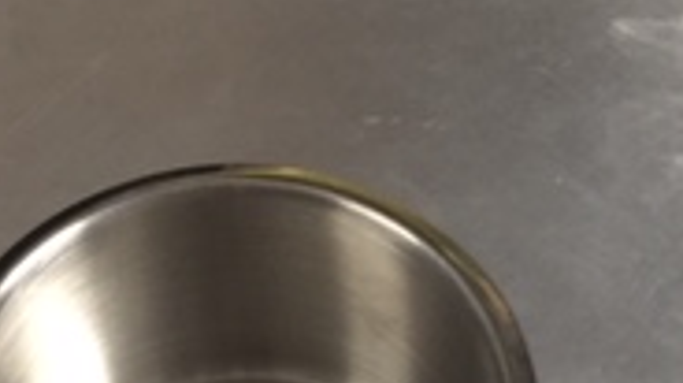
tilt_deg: -64.9
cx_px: 245
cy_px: 521
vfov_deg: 10.7
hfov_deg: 19.4
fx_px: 1990
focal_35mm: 110
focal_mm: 4.15
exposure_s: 1/30
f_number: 2.2
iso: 125
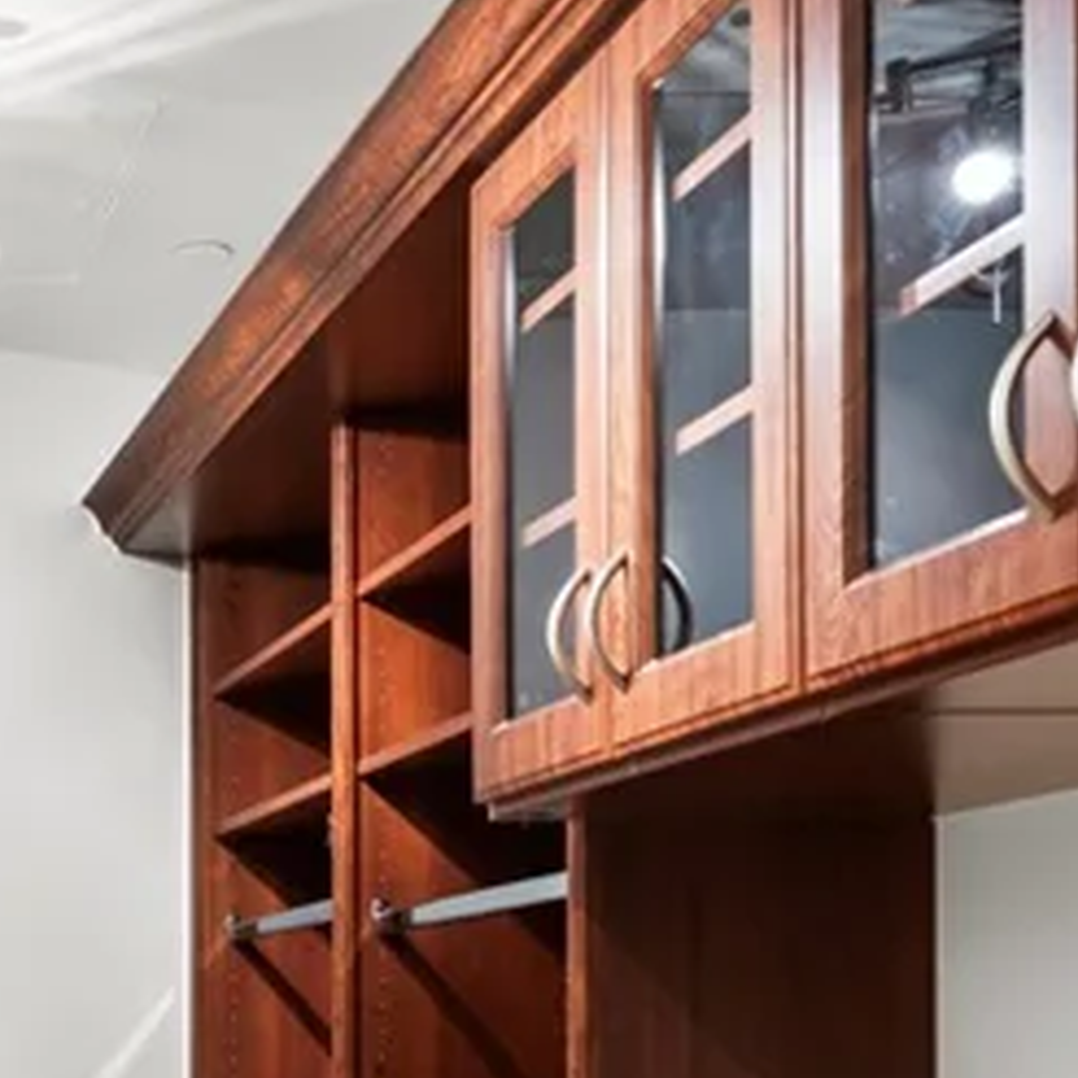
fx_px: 2361
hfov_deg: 22.5
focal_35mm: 67
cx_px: -388
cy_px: 1080
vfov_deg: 24.5
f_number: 5.6
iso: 400
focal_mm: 19
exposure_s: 1/10
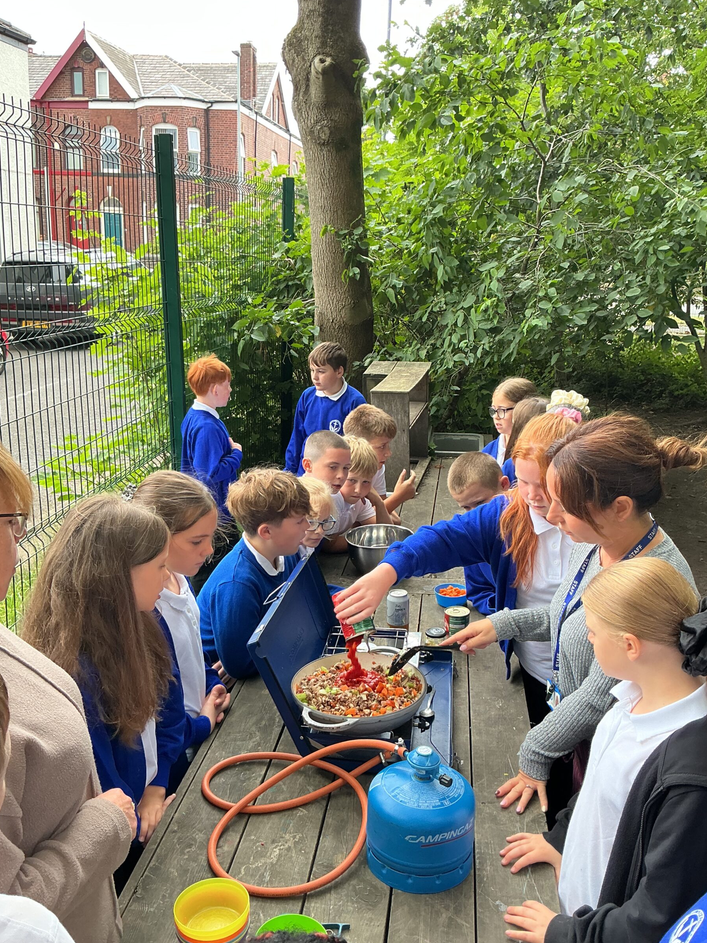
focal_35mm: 31
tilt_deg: -17.1
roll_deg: -2.4
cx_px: 375
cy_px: 492
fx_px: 844
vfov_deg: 58.3
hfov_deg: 45.4
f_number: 1.8
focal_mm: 3
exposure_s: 1/120
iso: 64
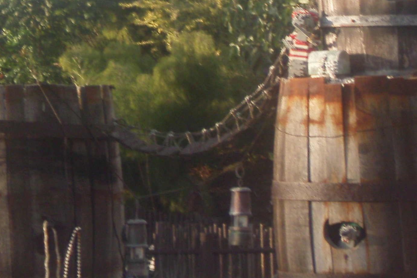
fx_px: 3579
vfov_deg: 4.4
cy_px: 21
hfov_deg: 6.6
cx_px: -78
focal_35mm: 309
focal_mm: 18.9
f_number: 5.6
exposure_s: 1/136
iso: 125
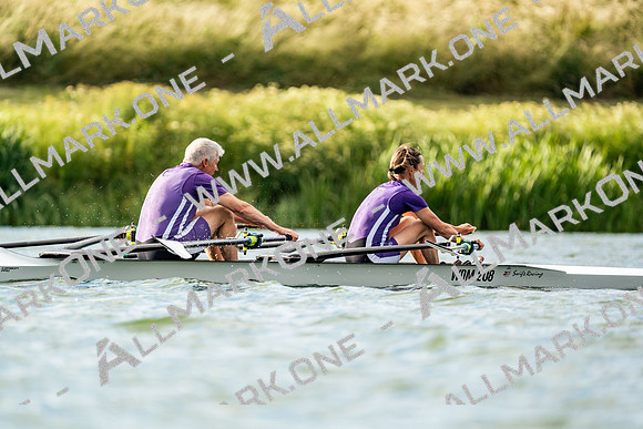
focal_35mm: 600
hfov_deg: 3.4
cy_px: 214
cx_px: 322
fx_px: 10719
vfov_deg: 2.3
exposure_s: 1/2000
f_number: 6.3
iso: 500
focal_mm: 600
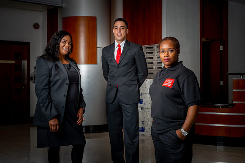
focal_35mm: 52
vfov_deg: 26.1
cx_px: 127
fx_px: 352
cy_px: 79
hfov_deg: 38.4
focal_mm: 50
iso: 640
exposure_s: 1/250
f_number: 10
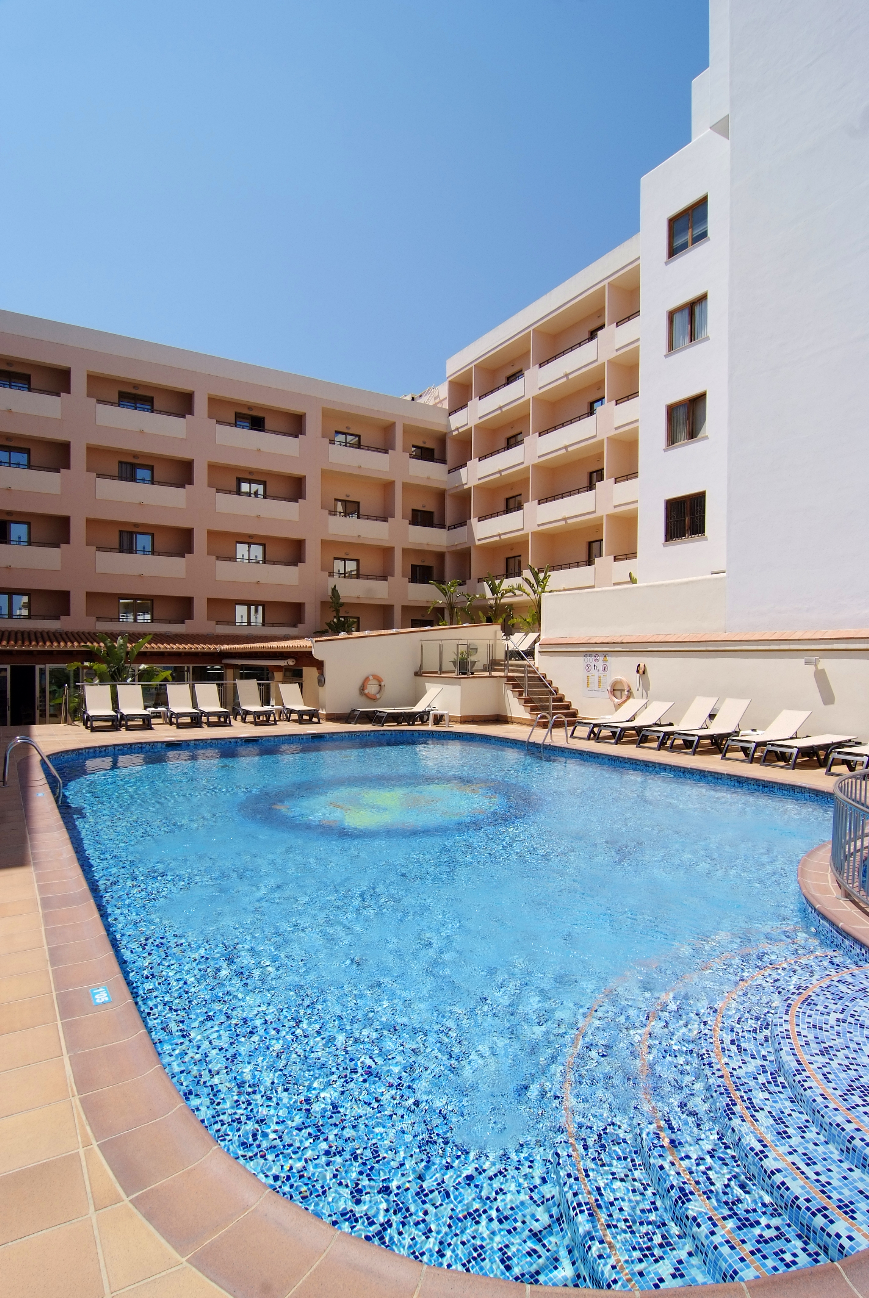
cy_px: 649
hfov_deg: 67.5
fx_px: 650
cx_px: 434
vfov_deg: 89.9
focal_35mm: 18
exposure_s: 1/160
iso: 125
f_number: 11
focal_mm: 12
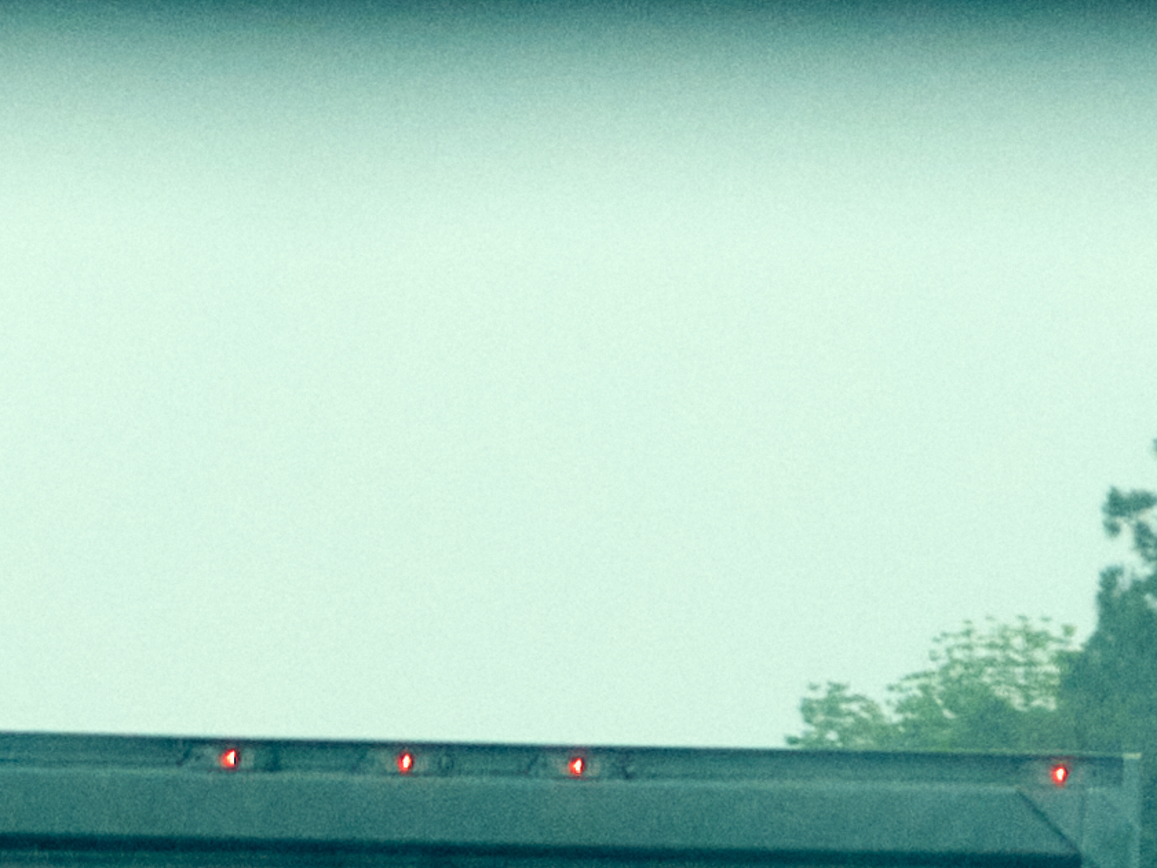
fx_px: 18249
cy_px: 2229
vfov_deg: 2.7
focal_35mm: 546
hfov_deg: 3.6
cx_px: 395
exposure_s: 1/500
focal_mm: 70
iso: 800
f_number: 2.8
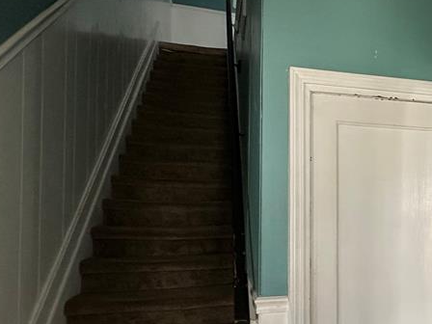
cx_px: 347
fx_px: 399
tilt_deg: +2.5
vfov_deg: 43.8
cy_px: 202
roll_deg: +0.1
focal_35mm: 32
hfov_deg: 53.0
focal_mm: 2.22
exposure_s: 1/60
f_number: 2.2
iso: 500
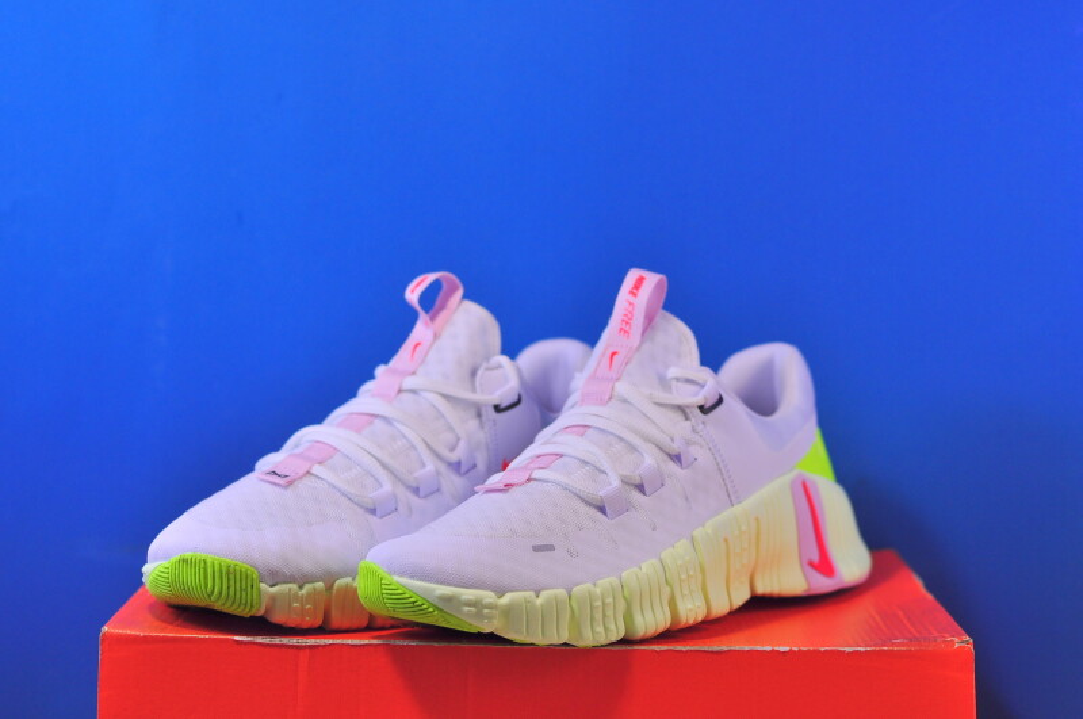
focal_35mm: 75
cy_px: 360
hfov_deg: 27.0
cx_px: 542
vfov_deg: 18.1
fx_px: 2253
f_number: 3.2
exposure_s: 1/320
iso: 250
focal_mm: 50
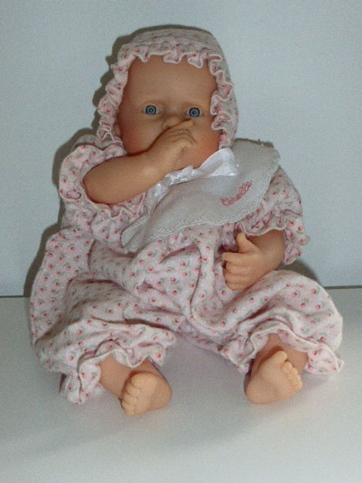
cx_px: 181
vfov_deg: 38.9
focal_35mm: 49
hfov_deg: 29.7
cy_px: 242
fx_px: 683
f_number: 4.2
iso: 640
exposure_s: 1/60
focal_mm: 8.5
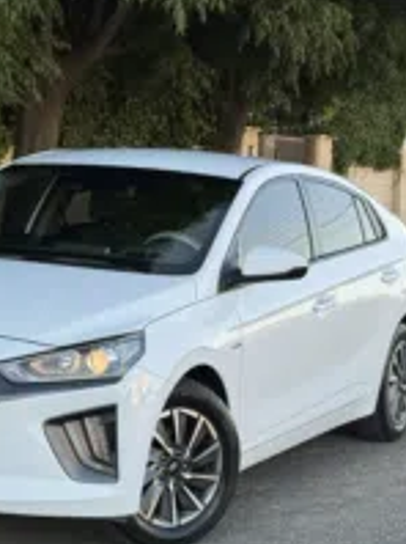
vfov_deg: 20.3
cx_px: 77
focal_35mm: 97
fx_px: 1520
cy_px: 277
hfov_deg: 15.1
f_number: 1.78
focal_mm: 6.76
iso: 64
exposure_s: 1/854
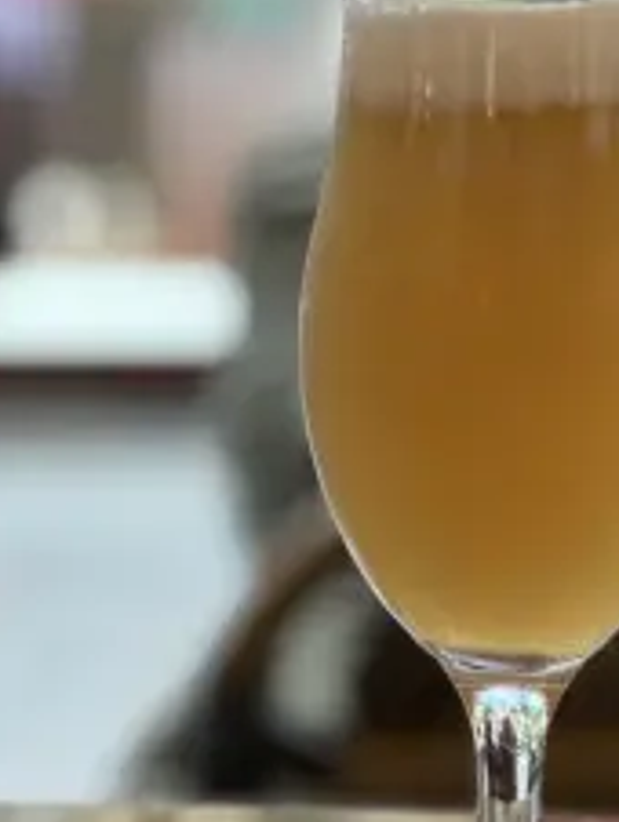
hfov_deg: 10.9
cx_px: 524
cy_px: 509
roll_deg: +1.2
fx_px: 3236
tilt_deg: -8.0
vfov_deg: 14.5
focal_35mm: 136
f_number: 2.8
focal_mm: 9
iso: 125
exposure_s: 1/33
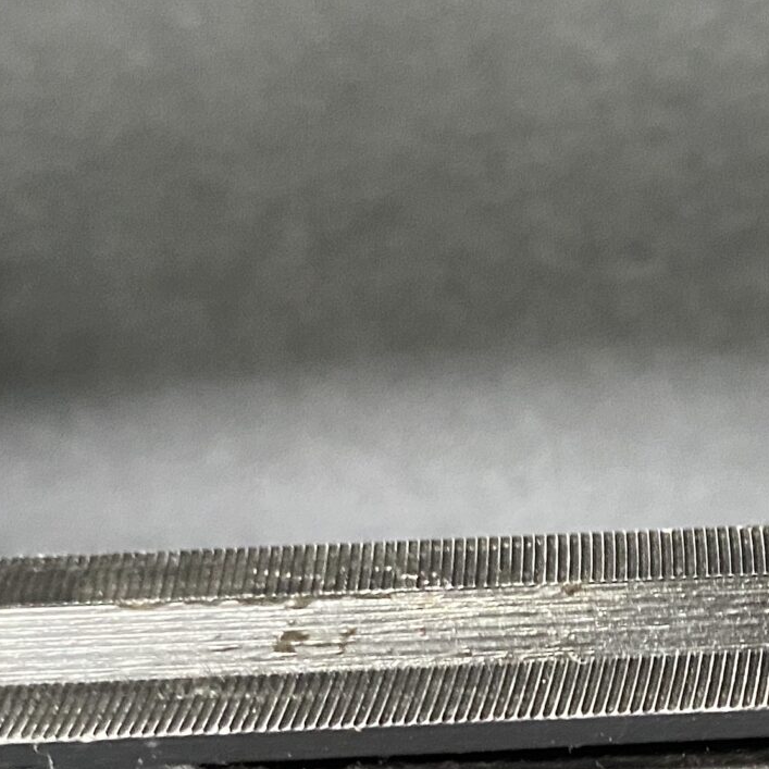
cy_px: 519
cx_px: 1017
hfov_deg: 19.8
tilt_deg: -40.5
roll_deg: +0.4
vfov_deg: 21.6
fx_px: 2011
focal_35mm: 80
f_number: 1.8
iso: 500
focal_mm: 4.25
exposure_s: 1/51
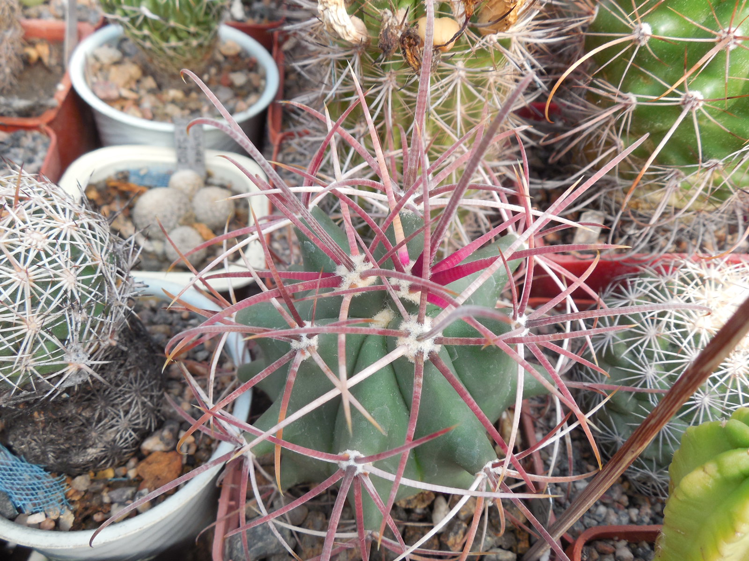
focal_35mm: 31
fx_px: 671
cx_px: 374
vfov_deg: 45.4
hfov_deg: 58.4
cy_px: 280
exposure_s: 1/80
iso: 125
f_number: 3.6
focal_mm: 5.6
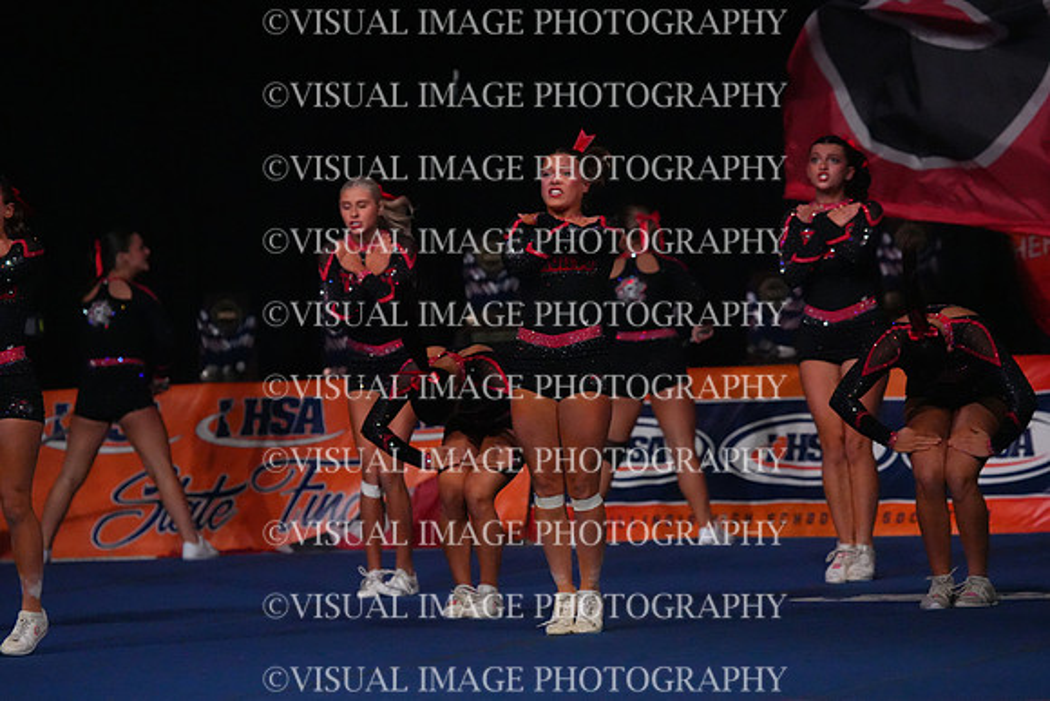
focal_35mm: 235
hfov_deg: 8.8
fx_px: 6855
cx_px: 525
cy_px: 350
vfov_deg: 5.9
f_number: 5.6
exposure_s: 1/1250
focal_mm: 235
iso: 16000
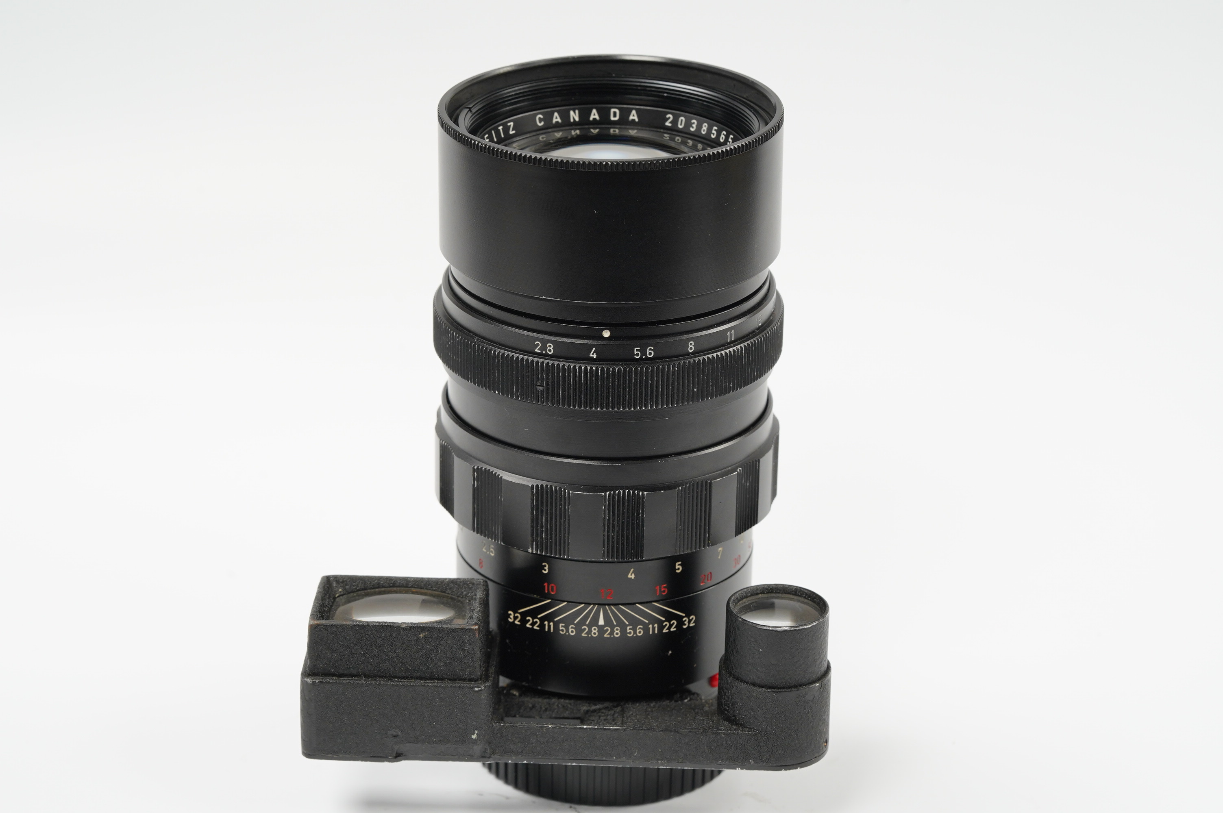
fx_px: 3055
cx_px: 612
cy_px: 406
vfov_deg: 15.2
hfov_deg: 22.6
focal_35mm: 90
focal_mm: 90
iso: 1000
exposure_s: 1/10
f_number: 11
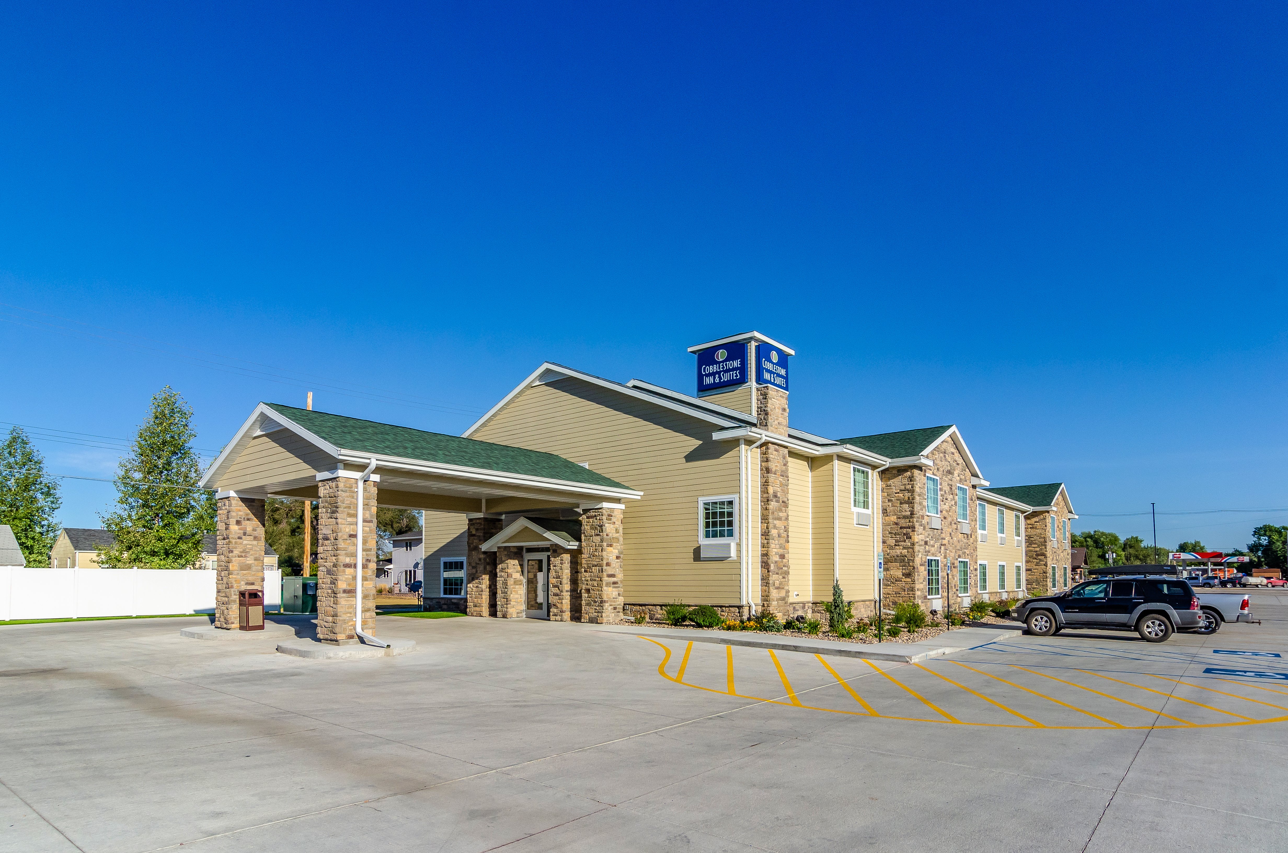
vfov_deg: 67.1
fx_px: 643
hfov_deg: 90.1
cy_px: 426
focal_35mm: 18
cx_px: 644
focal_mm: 12
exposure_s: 1/1250
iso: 400
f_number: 8
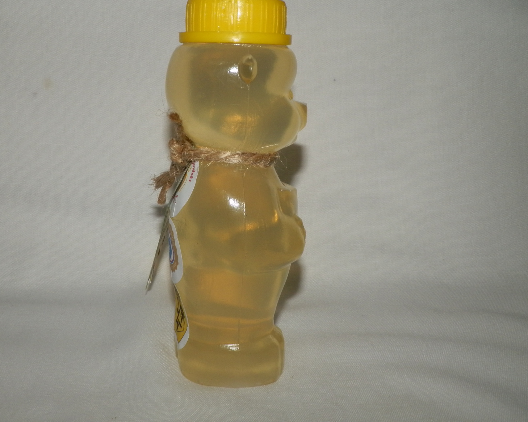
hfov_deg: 50.1
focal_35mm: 36
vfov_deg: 41.0
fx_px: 562
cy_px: 169
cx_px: 225
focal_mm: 5
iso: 100
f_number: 7.3
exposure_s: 1/30
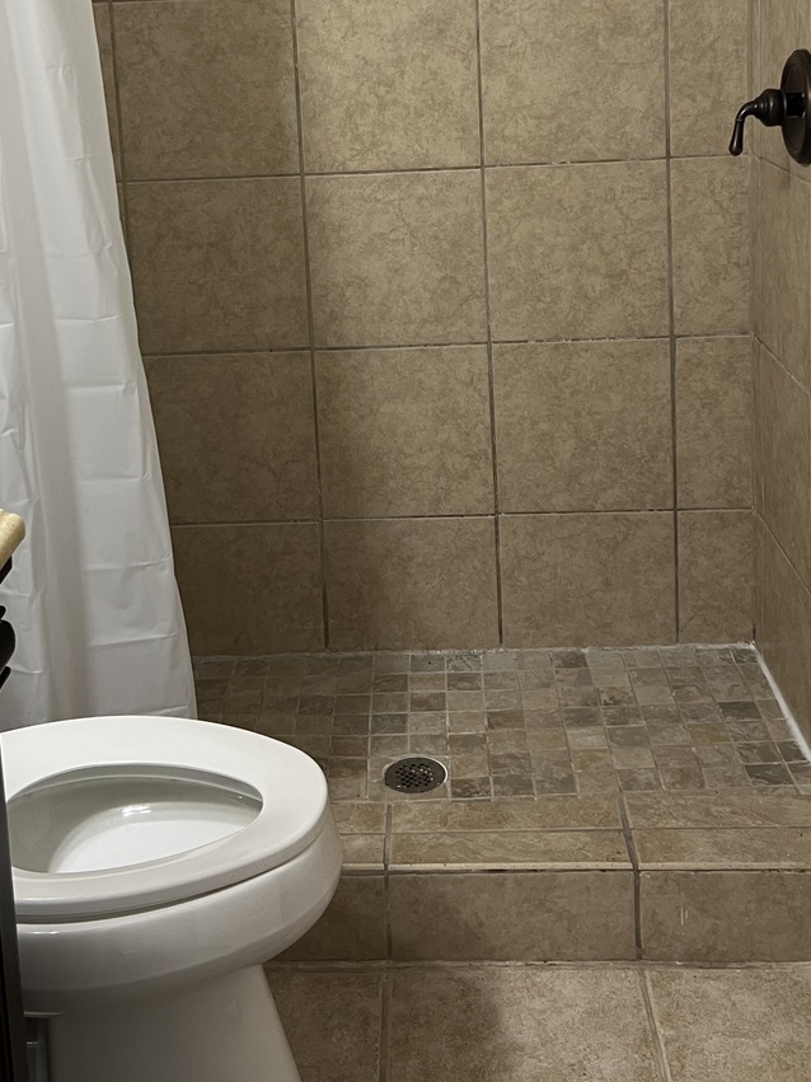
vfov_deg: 40.9
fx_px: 1375
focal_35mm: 44
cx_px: 337
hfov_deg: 32.8
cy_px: 198
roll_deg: +3.1
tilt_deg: -8.1
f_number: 1.5
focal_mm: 5.7
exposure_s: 1/60
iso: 125
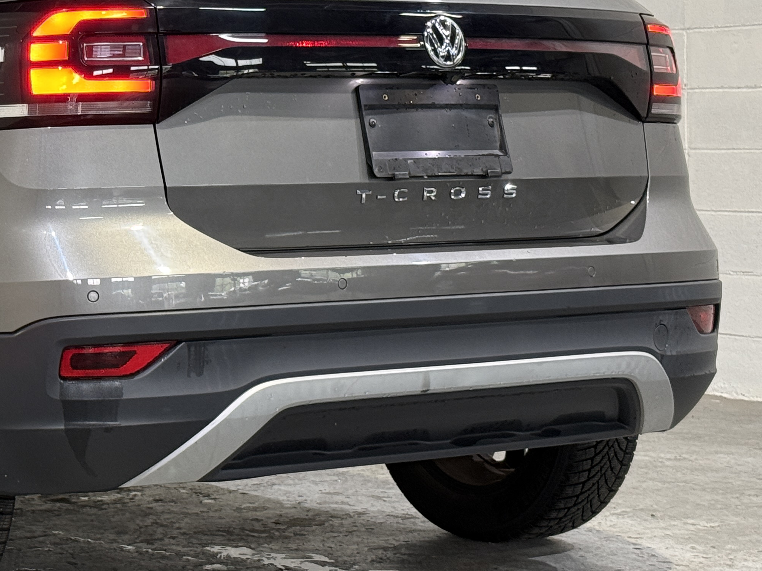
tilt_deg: -0.7
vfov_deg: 15.2
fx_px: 2135
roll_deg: +0.5
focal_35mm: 97
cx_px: 41
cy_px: 186
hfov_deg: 19.8
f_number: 1.78
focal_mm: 6.76
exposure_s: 1/60
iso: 160
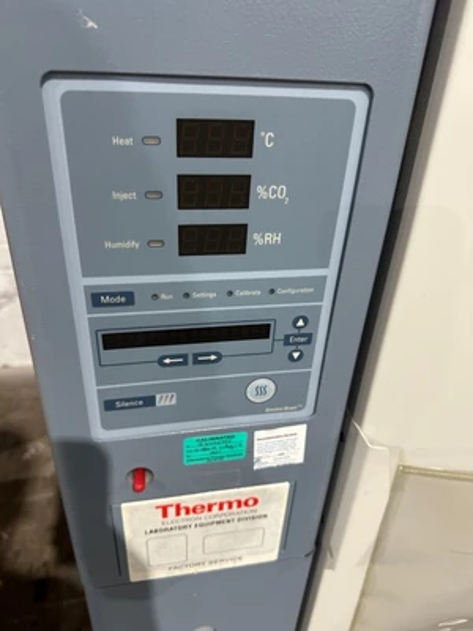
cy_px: 316
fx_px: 437
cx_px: 236
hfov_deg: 56.8
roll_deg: -3.3
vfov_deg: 71.6
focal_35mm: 24
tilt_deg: -29.6
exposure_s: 1/60
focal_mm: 6.86
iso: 320
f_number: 1.78
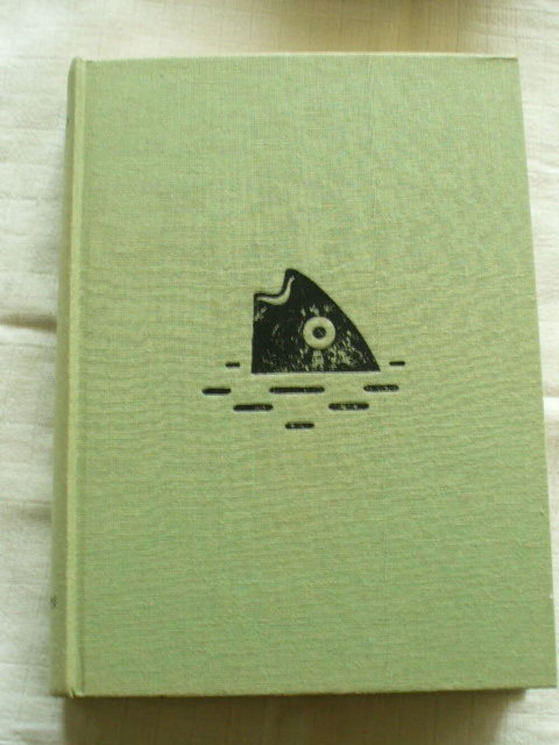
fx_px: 1227
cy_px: 372
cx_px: 280
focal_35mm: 57
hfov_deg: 25.7
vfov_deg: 33.8
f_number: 2.9
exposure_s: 1/20
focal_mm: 7
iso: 100
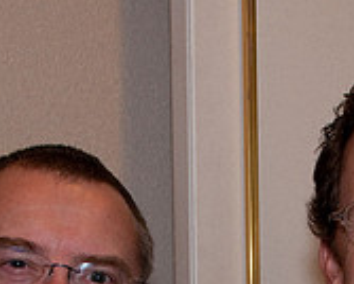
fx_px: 1636
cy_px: 389
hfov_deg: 12.3
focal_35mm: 156
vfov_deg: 9.7
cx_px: 191
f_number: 6.3
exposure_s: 1/60
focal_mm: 32
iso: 640
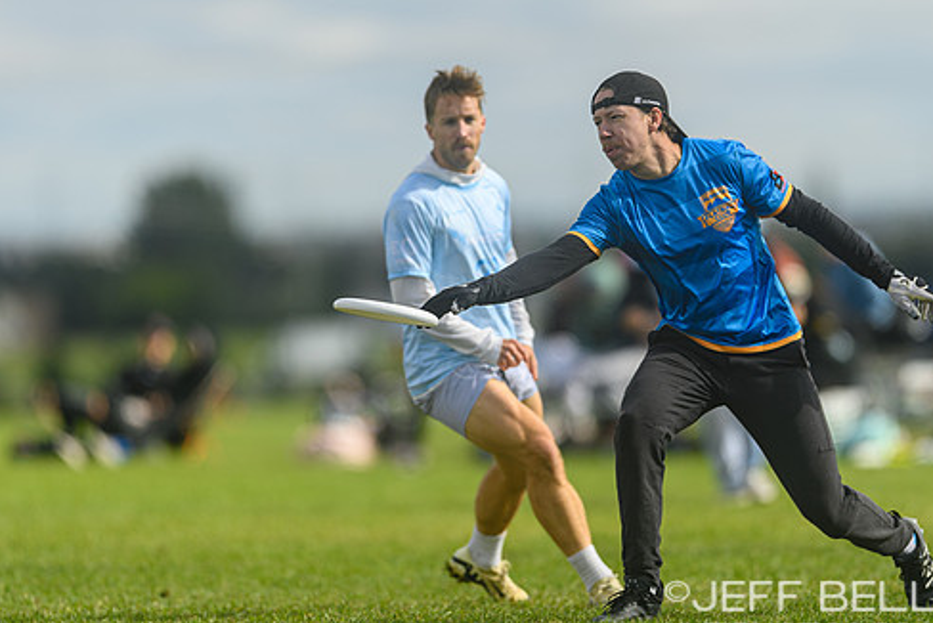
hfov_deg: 4.3
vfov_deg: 2.9
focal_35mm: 475
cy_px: 305
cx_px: 537
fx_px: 12317
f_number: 3.2
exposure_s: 1/1600
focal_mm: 400
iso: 100
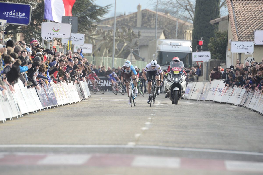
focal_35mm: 400
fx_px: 2920
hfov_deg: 5.2
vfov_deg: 3.4
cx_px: 132
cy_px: 88
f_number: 7.1
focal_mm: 400
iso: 1000
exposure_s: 1/1000
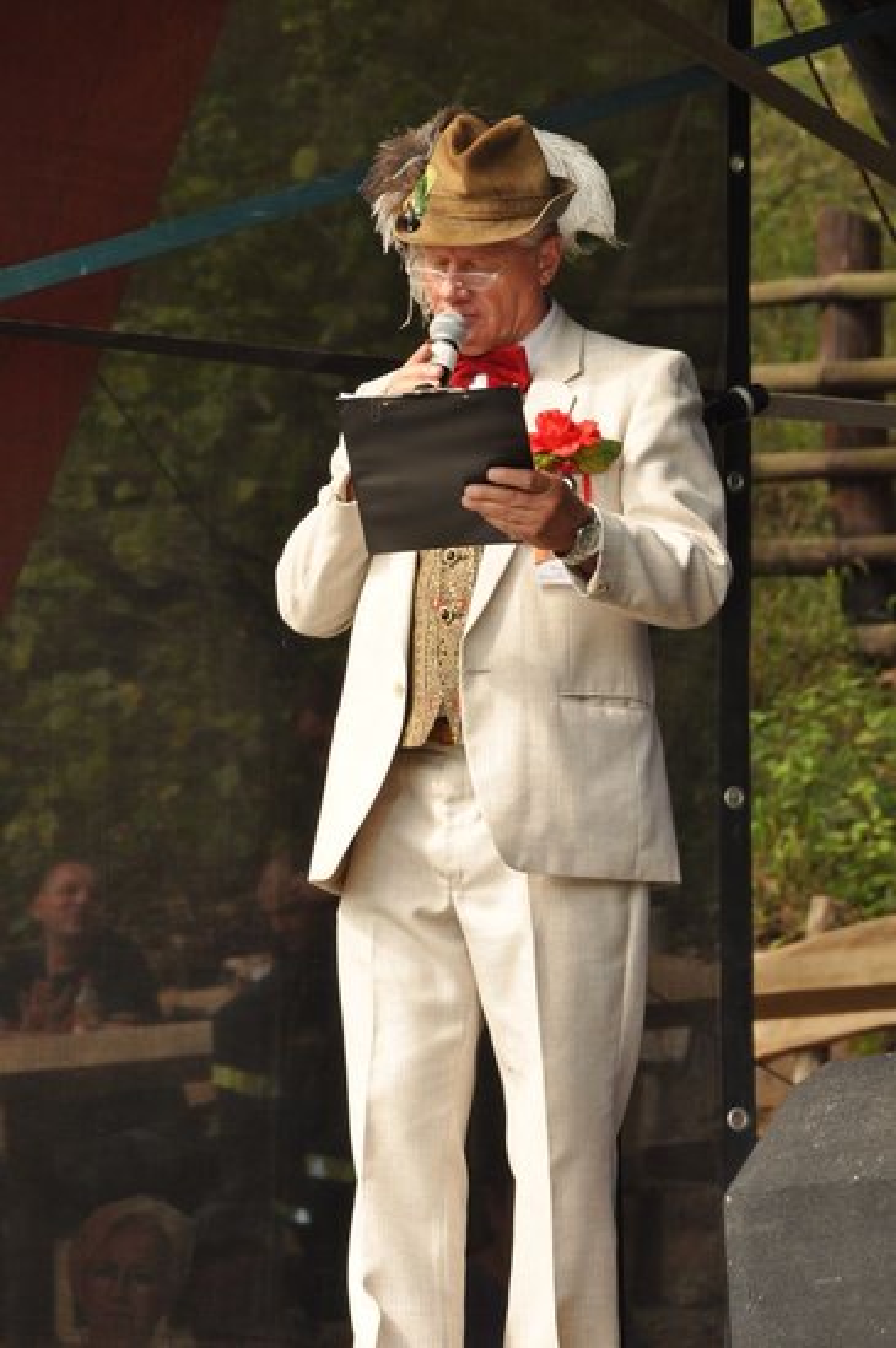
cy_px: 674
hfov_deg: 4.6
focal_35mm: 300
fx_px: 11220
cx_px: 448
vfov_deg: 6.9
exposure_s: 1/200
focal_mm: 200
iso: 400
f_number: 13
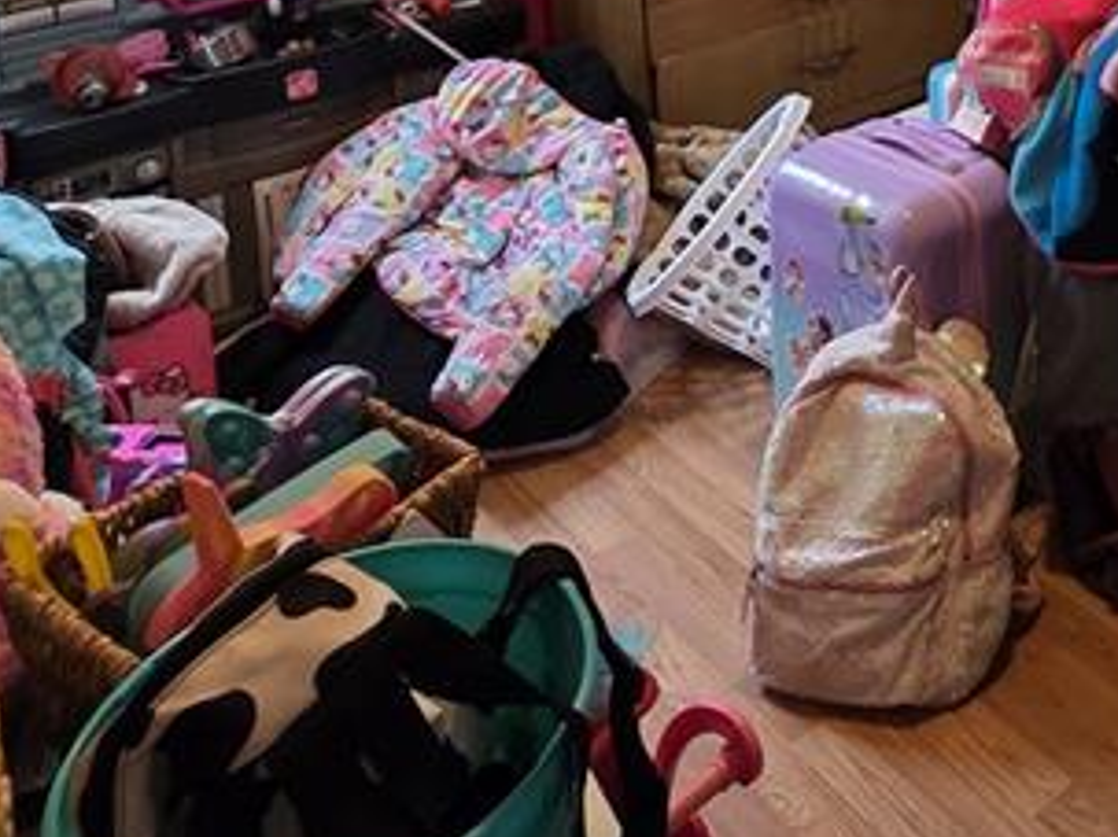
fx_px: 1421
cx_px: 1100
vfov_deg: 26.0
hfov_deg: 38.5
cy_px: -354
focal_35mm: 44
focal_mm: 2.2
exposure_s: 1/60
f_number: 1.9
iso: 400
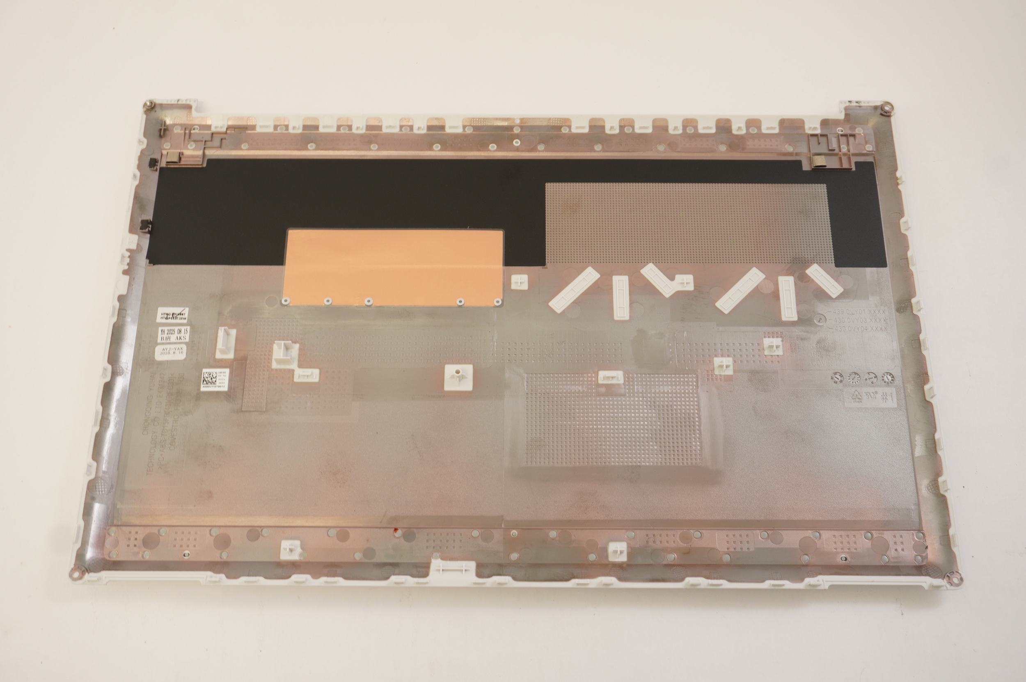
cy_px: 341
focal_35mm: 39
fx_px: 1110
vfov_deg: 34.1
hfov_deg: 49.6
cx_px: 513
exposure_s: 1/13
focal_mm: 26
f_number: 5.6
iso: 200
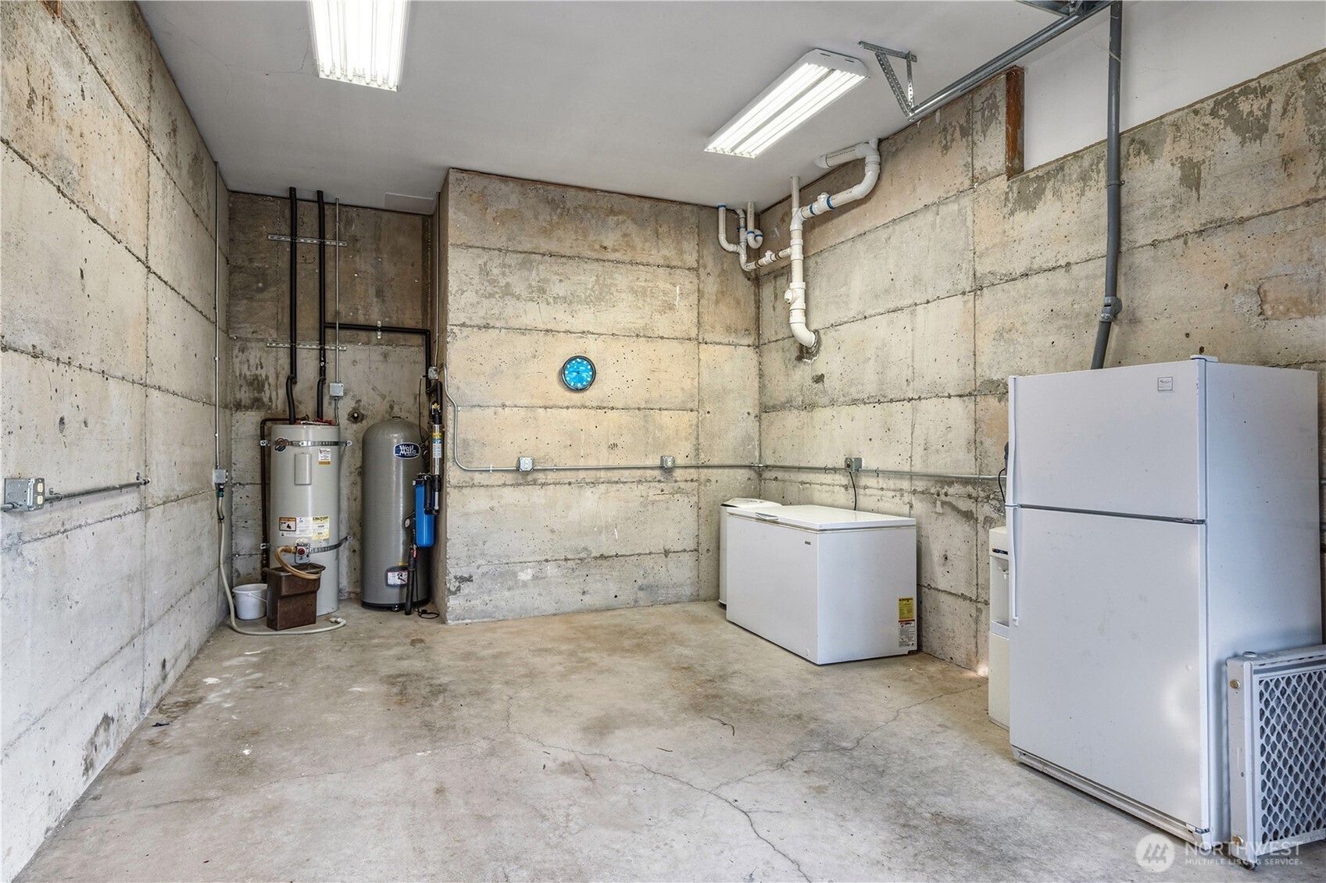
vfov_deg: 65.9
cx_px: 663
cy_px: 442
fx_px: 681
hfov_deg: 88.4
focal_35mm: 18
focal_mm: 18.5
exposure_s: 1/125
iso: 800
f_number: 11
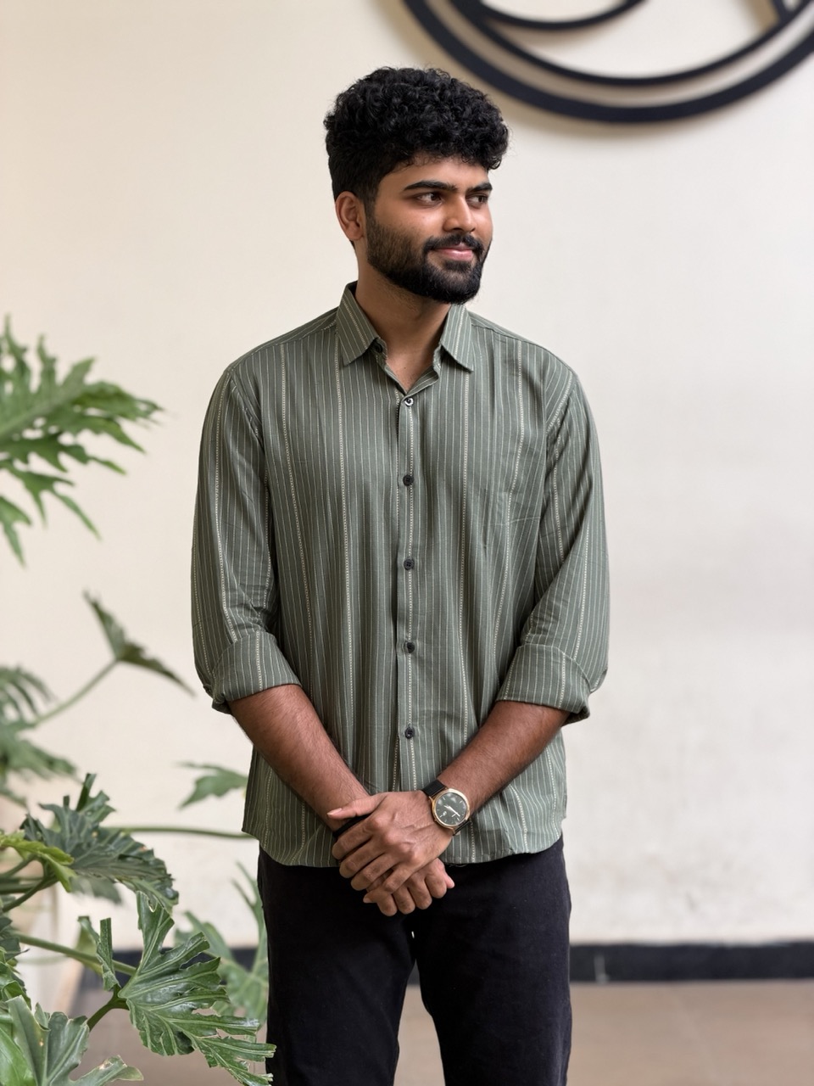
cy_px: 543
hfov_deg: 14.8
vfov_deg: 19.6
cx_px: 407
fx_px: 3135
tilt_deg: -4.4
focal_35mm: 100
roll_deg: -0.1
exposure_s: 1/121
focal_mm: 16.89
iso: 80
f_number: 2.8
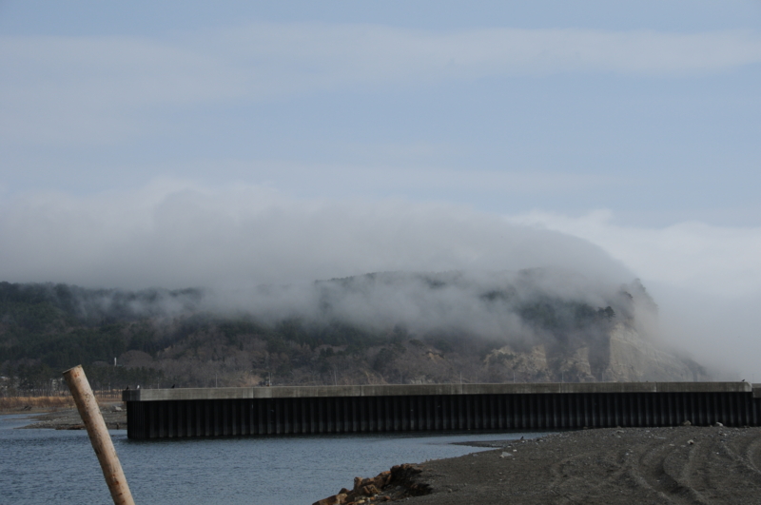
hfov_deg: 29.3
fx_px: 1457
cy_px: 252
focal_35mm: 69
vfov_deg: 19.7
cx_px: 380
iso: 400
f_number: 8
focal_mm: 46
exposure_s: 1/2500
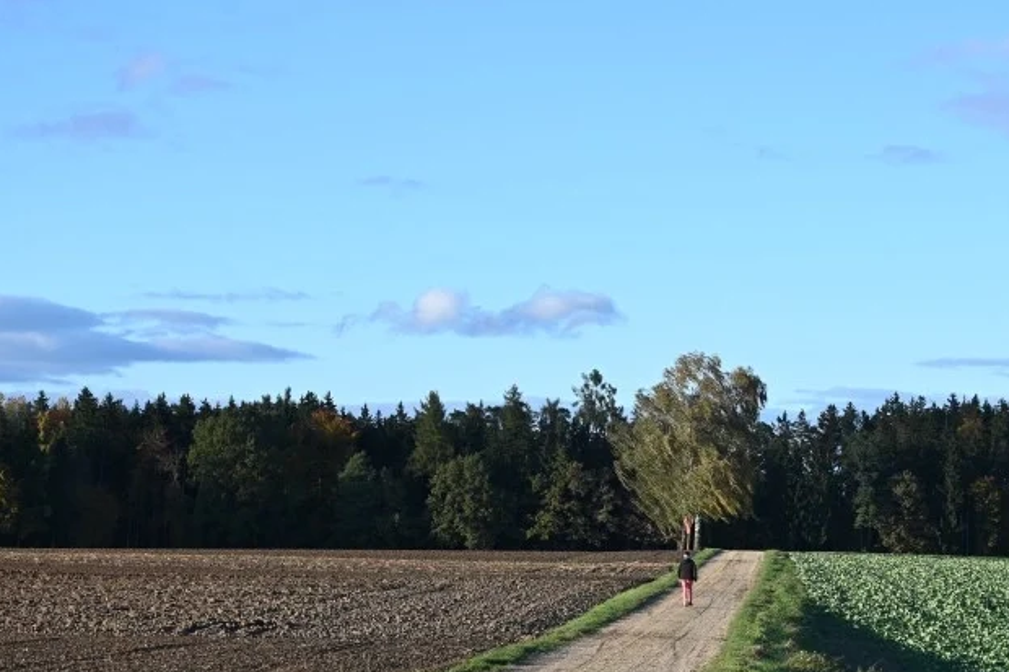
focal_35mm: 122
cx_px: 656
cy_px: 508
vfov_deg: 11.2
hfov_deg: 16.8
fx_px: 3418
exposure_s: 1/250
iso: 100
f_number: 5.6
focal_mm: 70
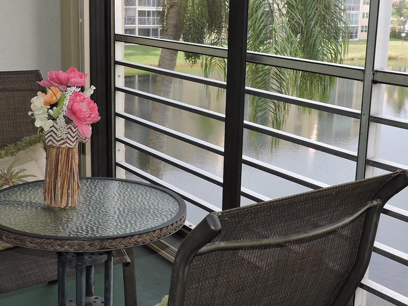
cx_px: 217
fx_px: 601
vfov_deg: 28.5
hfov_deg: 37.5
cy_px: 132
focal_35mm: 51
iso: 100
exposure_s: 1/200
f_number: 3
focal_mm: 4.3
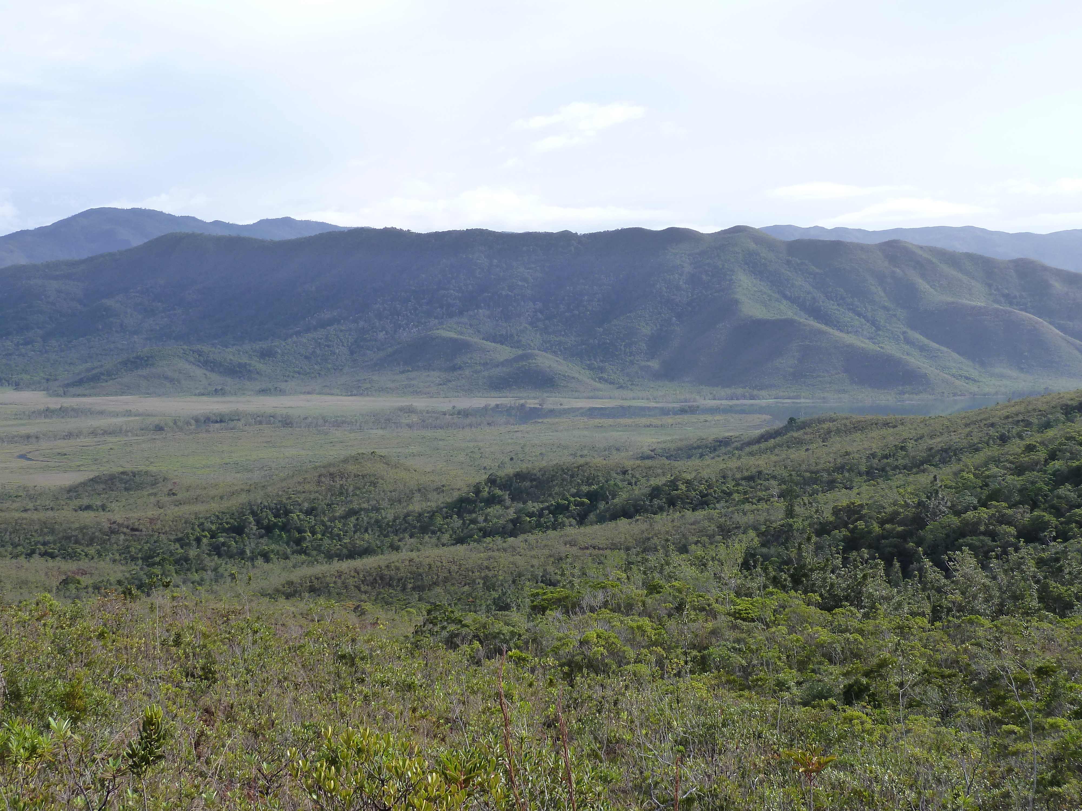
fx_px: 1375
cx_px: 541
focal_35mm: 44
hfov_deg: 42.9
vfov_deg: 32.9
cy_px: 406
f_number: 4
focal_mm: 7.3
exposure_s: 1/250
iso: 125
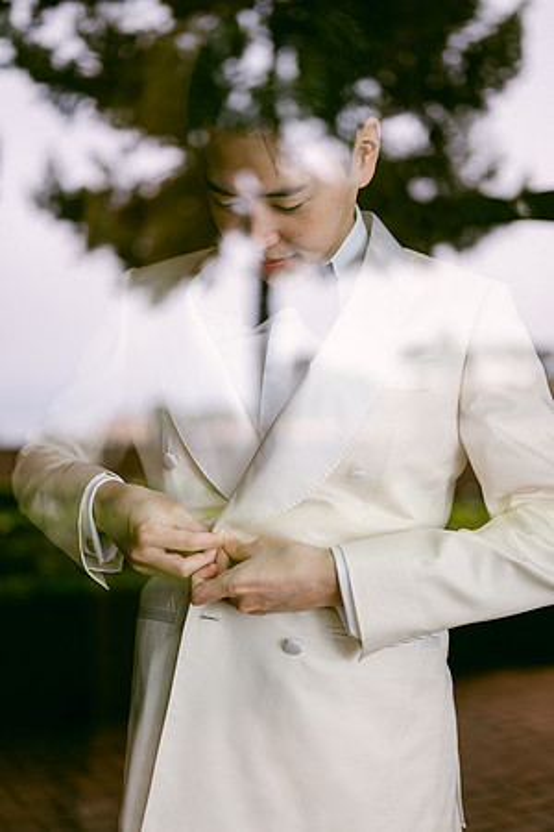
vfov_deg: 39.6
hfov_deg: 27.0
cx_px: 277
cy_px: 416
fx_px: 1154
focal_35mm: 50
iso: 64
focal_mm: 50
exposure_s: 1/200
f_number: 1.8
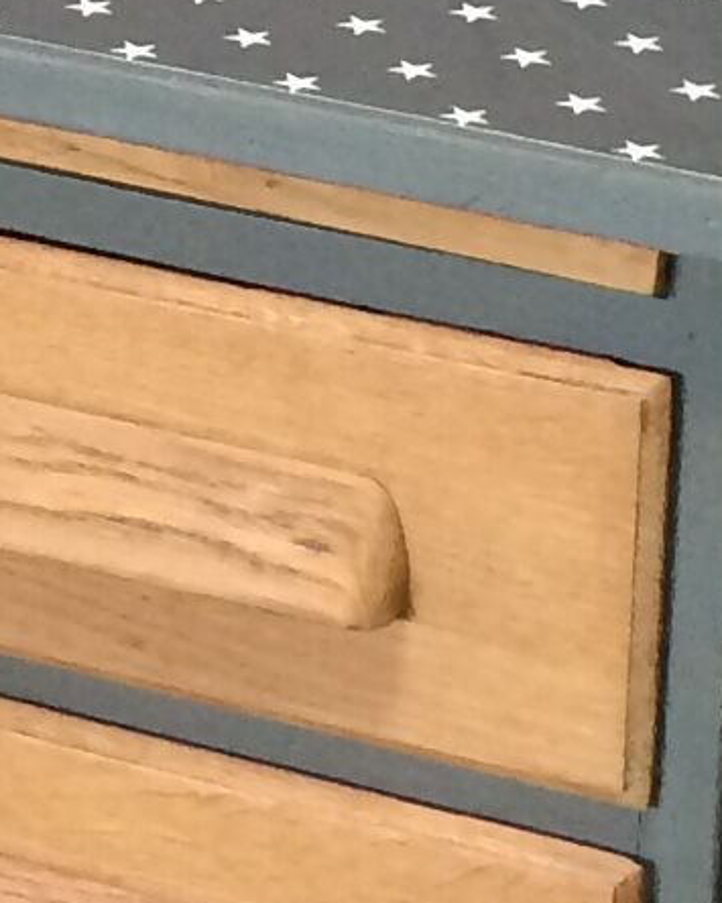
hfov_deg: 7.2
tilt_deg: -20.7
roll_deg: +1.3
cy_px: -319
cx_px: -606
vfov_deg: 9.1
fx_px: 5558
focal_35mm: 208
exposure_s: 1/30
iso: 100
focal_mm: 4.15
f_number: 2.2
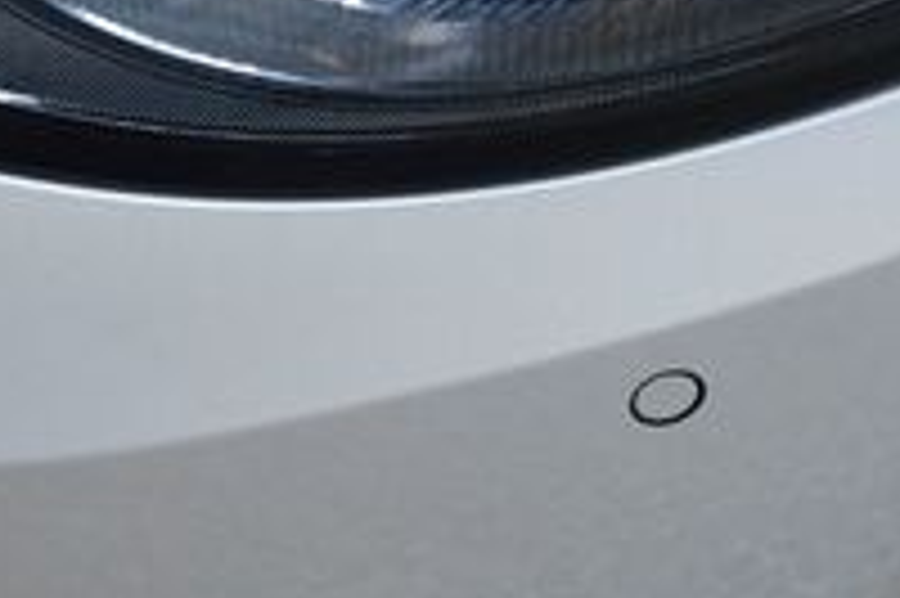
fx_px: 3597
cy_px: -49
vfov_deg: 9.4
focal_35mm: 144
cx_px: 621
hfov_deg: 14.2
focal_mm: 30
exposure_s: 1/125
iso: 1800
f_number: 4
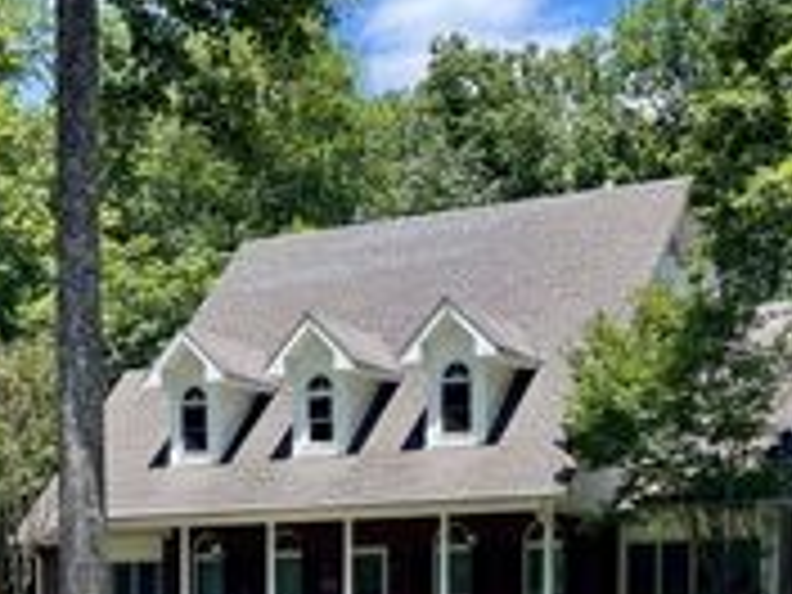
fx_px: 1624
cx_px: 338
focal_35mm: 71
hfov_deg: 27.4
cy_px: 718
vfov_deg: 19.5
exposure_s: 1/4348
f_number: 1.6
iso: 32
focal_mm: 5.1
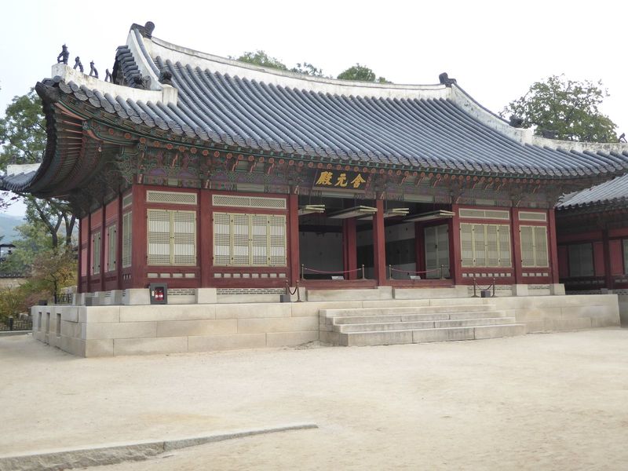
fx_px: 708
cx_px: 314
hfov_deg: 47.9
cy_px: 236
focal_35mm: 39
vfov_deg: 36.8
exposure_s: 1/160
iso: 125
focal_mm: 6.7
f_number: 3.7
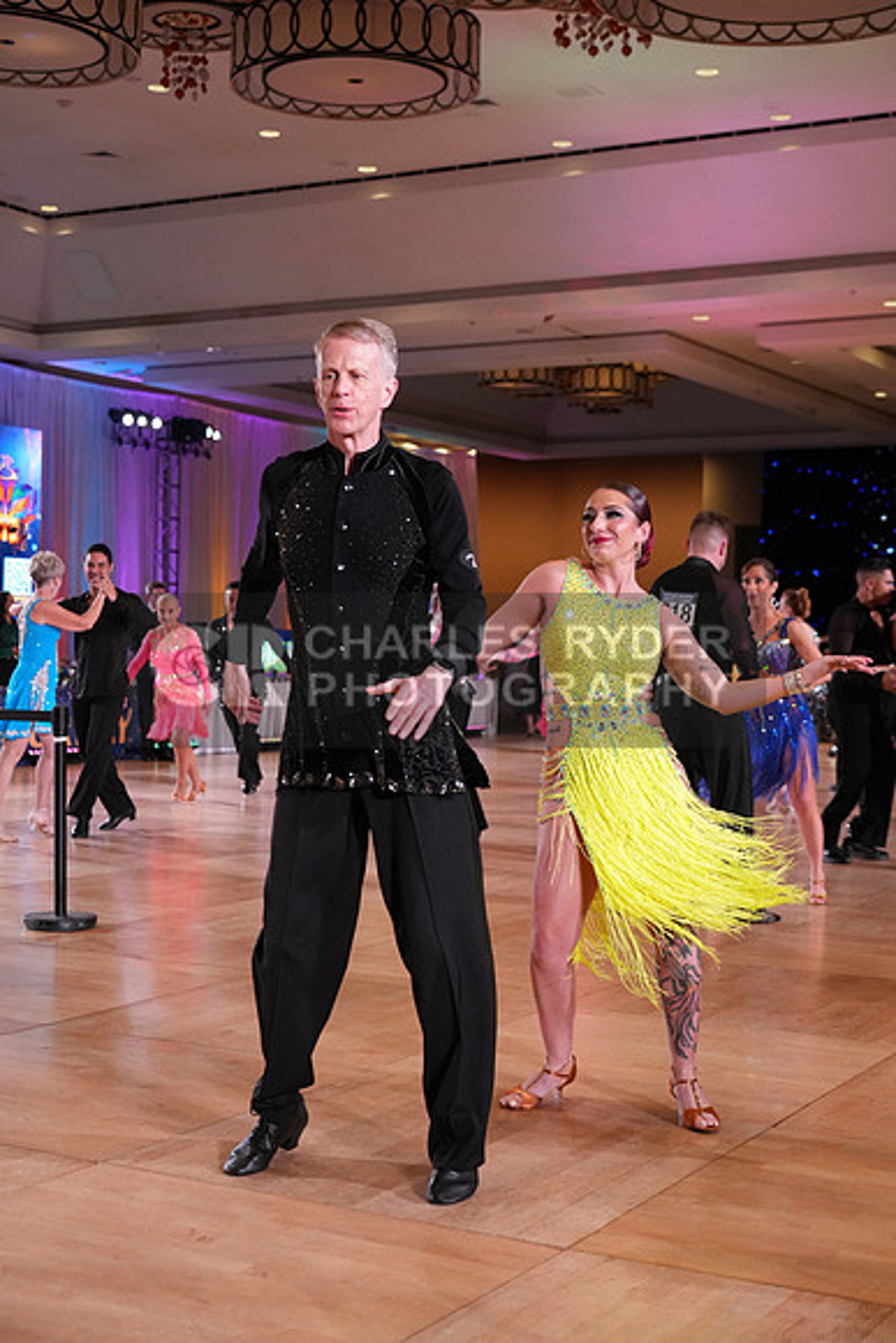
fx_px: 1828
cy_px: 672
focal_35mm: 49
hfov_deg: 27.5
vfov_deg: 40.3
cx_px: 448
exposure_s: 1/500
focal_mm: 49
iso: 2500
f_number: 4
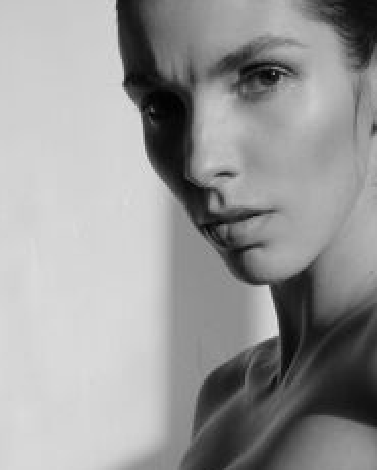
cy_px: 588
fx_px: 1603
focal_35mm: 115
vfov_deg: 16.0
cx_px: 279
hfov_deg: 13.4
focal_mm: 55
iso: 800
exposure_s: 1/125
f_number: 22
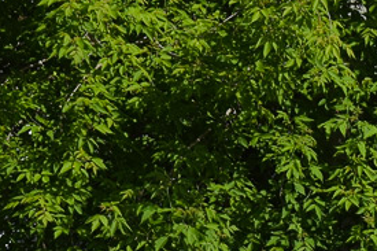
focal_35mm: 360
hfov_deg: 5.7
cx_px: 500
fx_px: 3770
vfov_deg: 3.8
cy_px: 398
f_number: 7.1
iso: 200
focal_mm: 55
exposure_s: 1/1250
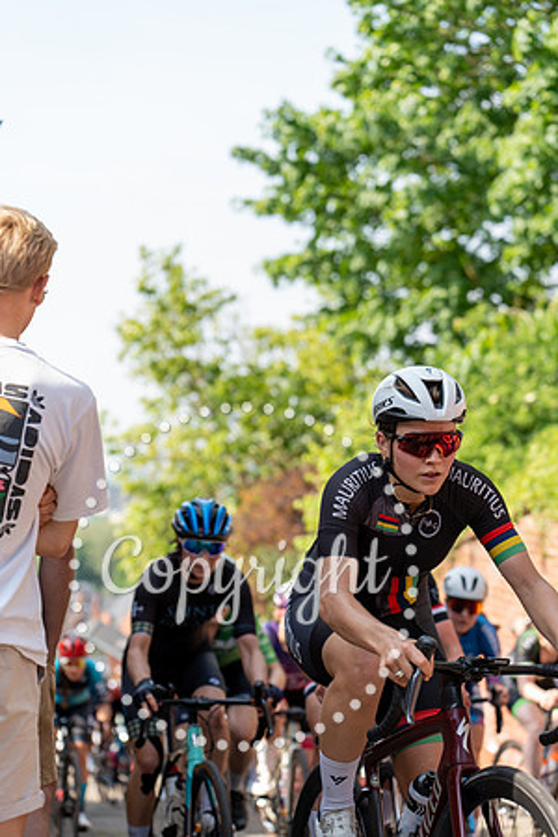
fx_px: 1627
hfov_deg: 19.5
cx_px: 279
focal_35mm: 70
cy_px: 418
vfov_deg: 28.8
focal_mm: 70
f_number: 3.2
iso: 200
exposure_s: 1/640
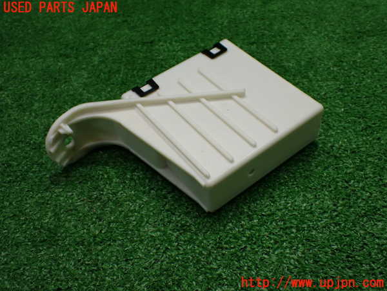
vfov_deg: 39.7
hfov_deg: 51.4
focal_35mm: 36
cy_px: 146
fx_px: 402
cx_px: 194
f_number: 2.5
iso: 250
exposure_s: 1/160
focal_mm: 6.37
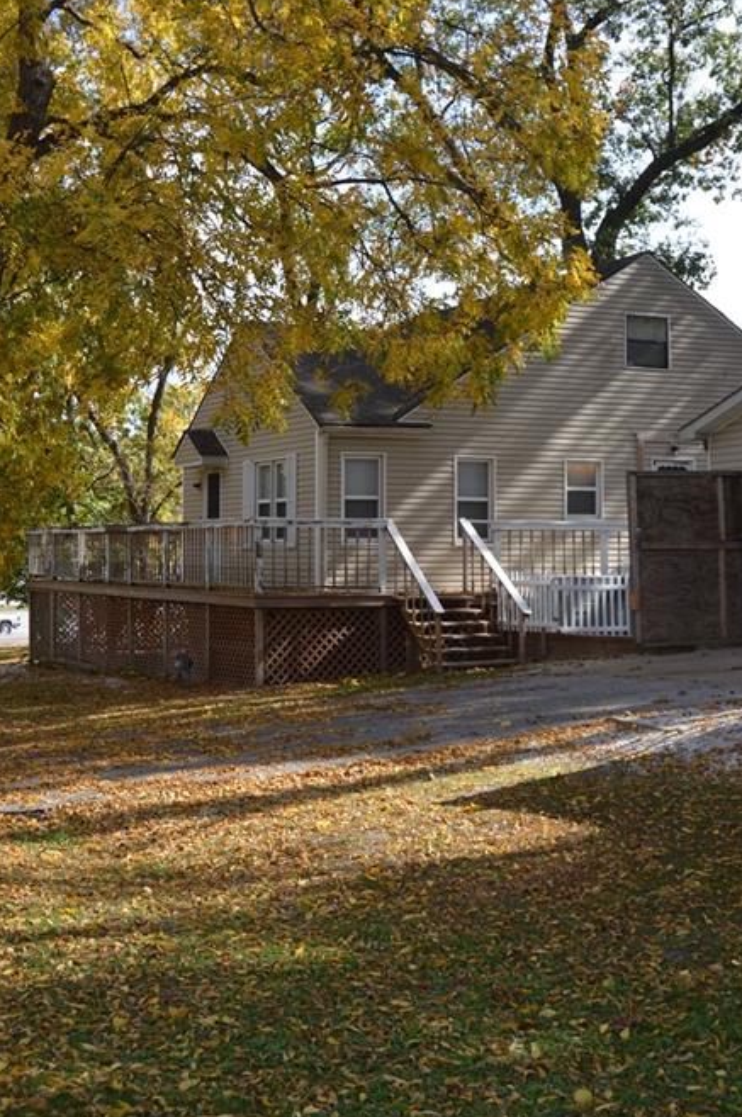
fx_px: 1519
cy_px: 501
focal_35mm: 49
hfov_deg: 27.4
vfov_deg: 40.3
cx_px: 336
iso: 100
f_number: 6.3
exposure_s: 1/160
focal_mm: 28
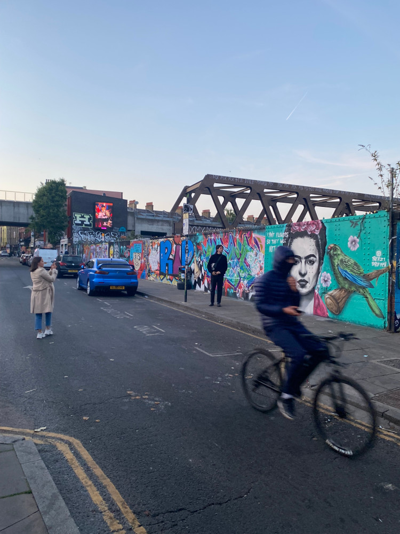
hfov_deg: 53.1
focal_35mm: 26
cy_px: 267
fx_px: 401
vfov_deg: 67.3
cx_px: 200
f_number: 1.8
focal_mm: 4.25
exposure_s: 1/100
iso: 100
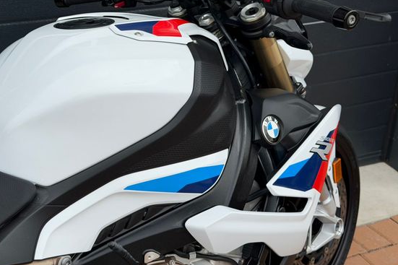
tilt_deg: -24.6
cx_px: 168
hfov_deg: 34.4
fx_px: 641
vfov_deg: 23.3
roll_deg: -2.0
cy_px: 97
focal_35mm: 58
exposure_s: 1/3534
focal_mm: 6.76
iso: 64
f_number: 1.78
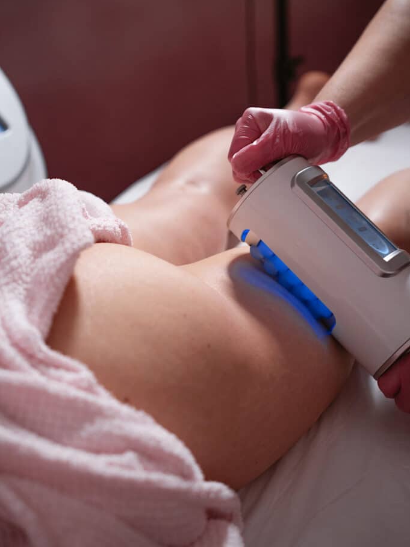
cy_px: 267
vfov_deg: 30.2
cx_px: 205
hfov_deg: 22.9
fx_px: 1012
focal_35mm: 64
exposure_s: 1/320
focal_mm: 59.1
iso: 500
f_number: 2.8
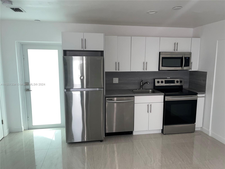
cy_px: 84
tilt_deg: -8.7
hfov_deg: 67.3
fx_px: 169
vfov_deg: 53.1
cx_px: 112
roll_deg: -0.4
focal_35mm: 26
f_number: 1.6
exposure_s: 1/120
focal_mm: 5.1
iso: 100
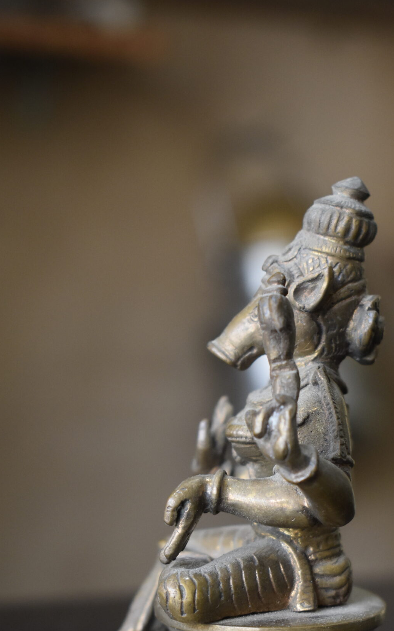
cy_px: 477
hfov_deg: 13.0
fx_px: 1719
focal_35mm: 100
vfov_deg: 20.6
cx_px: 295
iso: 1000
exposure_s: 1/60
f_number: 5
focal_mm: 42
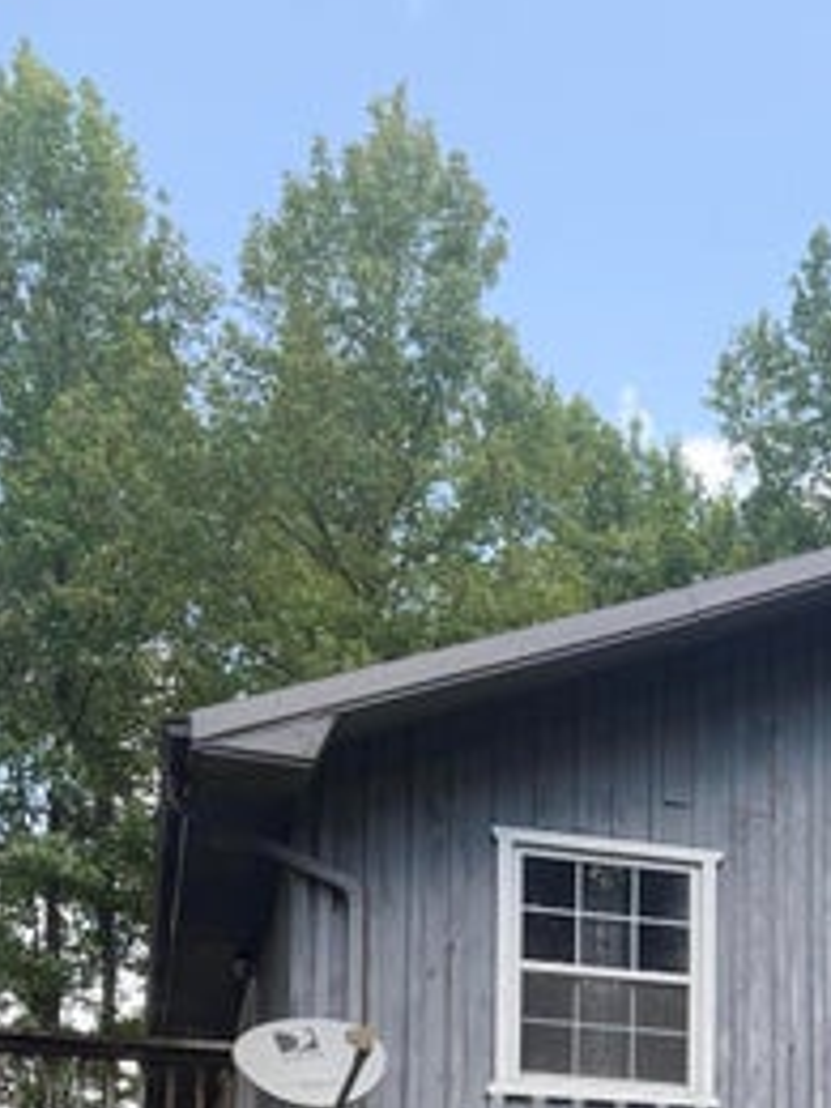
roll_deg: -1.4
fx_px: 1888
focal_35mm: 59
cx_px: 733
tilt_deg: +4.5
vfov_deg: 28.8
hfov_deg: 24.2
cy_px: 1296
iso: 100
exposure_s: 1/888
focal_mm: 6.76
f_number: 1.78
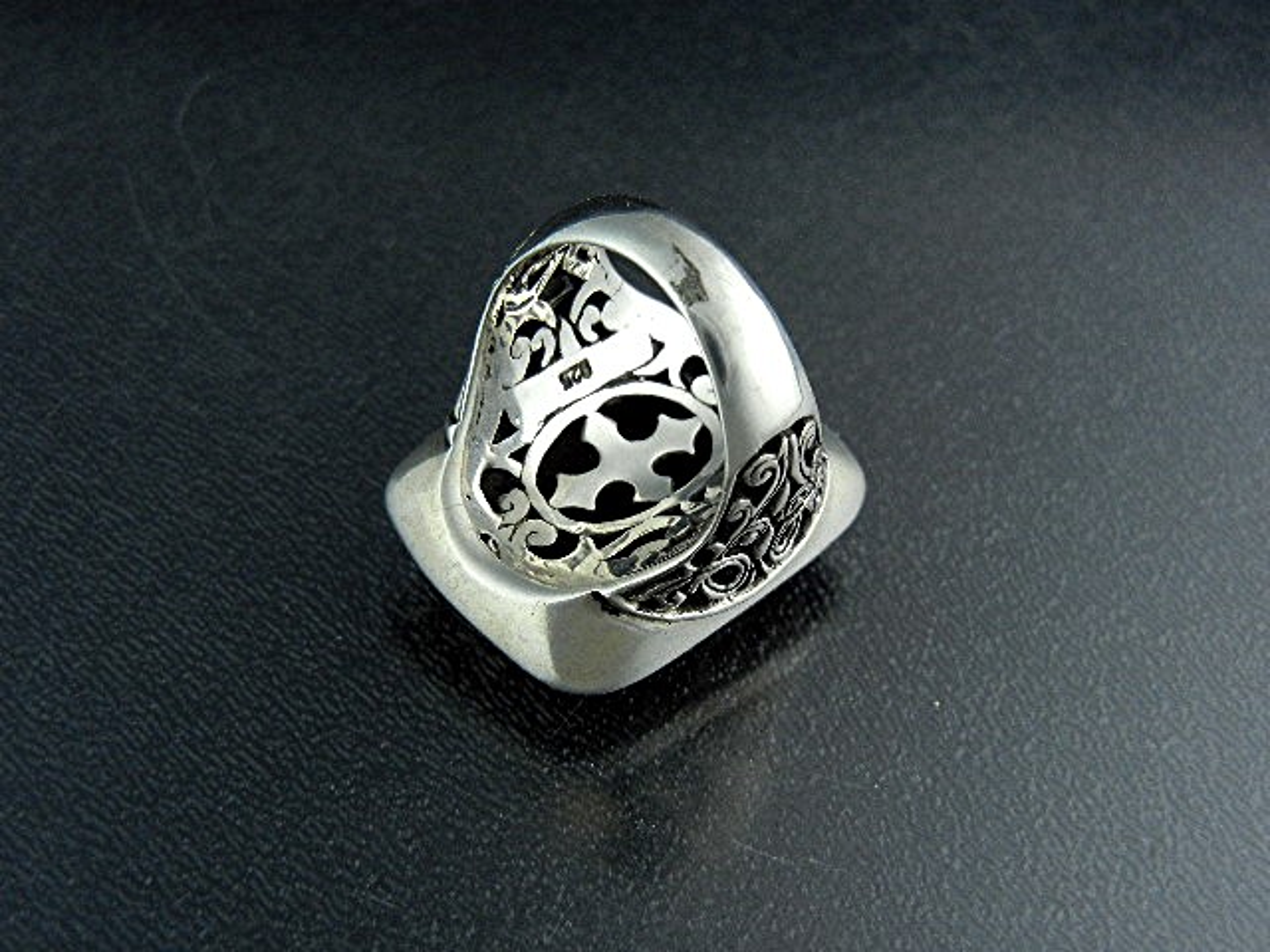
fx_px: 2165
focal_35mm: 59
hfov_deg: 32.7
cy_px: 476
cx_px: 635
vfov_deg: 24.8
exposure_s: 1/30
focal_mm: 10.6
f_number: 4
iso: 400
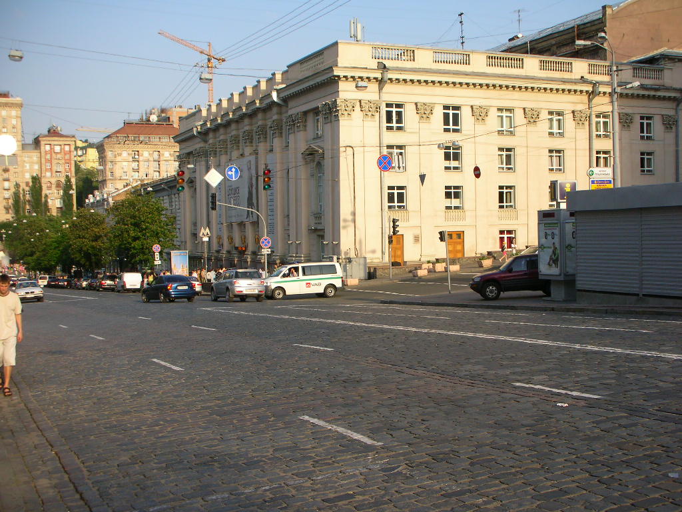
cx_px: 341
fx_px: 906
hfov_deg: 41.2
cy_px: 256
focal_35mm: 46
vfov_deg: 31.5
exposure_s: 1/60.2
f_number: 9.9
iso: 50
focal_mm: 7.7
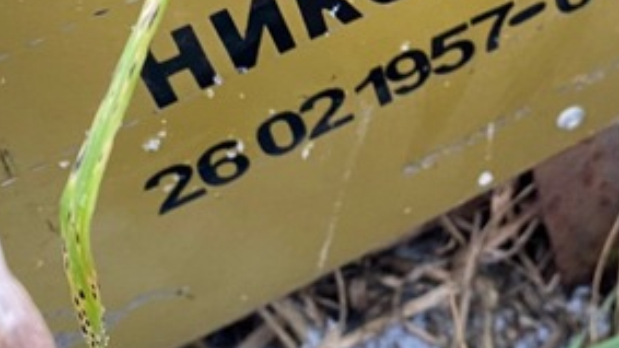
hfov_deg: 25.8
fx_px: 1313
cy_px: -74
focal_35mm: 80
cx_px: 540
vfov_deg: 14.6
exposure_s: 1/60
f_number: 1.8
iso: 160
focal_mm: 4.25
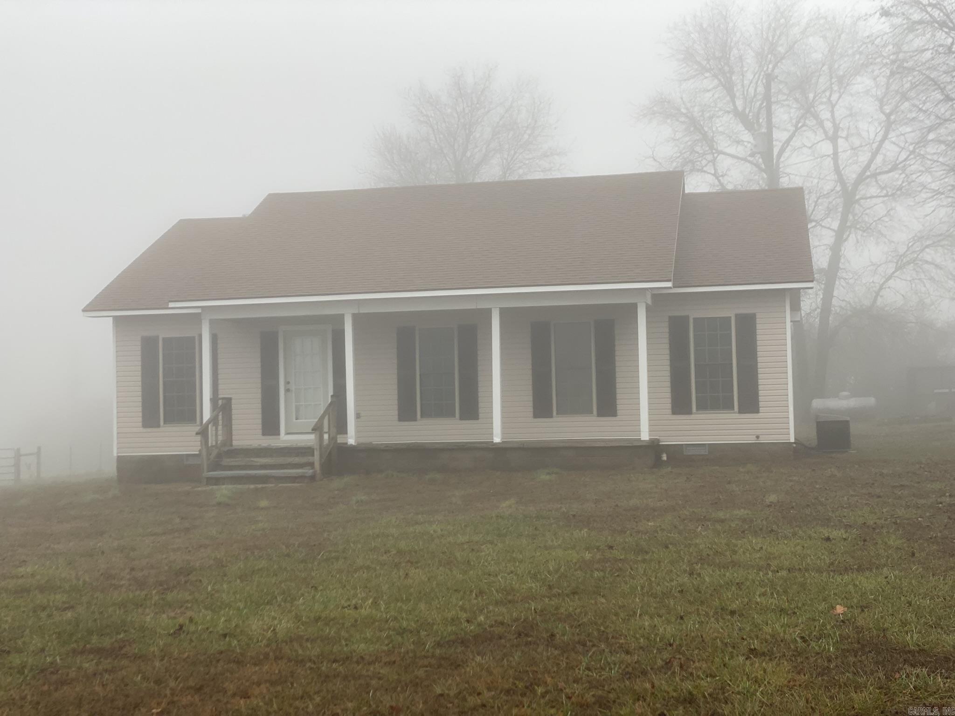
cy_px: 358
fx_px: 1435
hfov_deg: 36.8
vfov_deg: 28.0
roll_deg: +1.4
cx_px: 478
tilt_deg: +2.7
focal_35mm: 52
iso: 20
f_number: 2
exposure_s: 1/175
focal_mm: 6
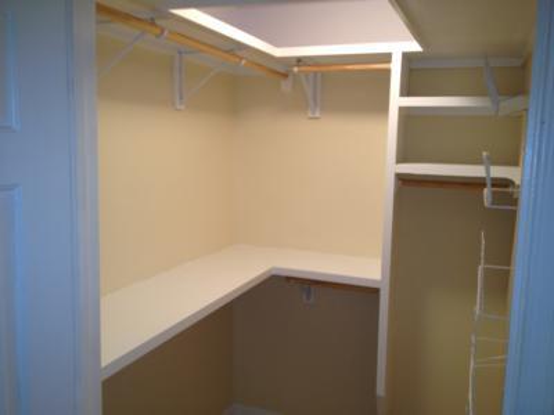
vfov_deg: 40.7
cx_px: 277
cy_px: 208
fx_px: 560
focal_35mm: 35
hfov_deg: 52.6
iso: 80
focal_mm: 4.28
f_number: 2.4
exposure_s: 1/20
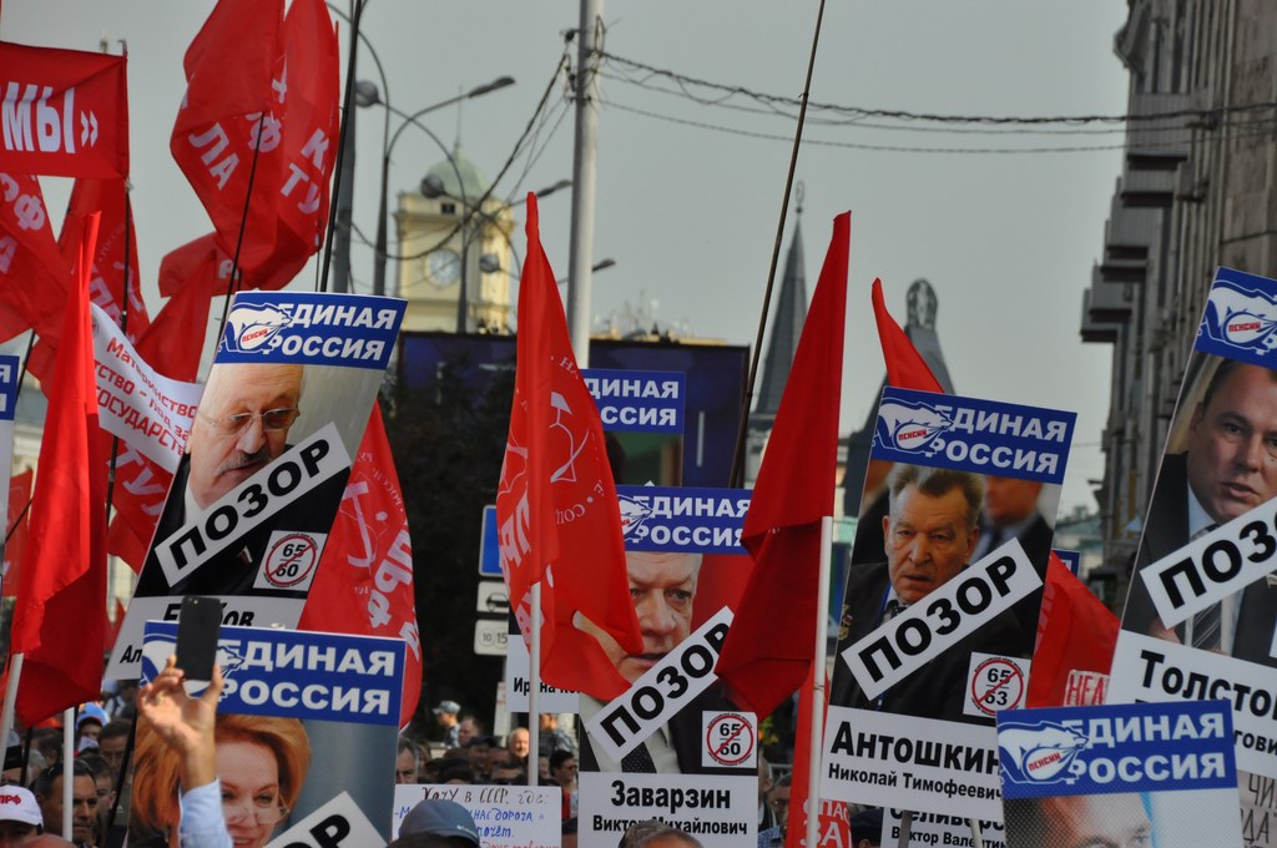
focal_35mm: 232
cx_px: 638
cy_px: 424
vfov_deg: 5.9
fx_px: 8237
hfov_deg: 8.9
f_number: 10
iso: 1000
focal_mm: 155
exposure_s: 1/1600
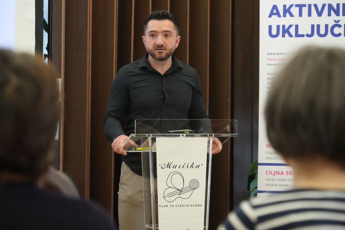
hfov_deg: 16.0
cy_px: 115
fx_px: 1227
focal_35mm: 128
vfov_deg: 10.7
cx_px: 172
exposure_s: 1/100
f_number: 6.3
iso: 12800
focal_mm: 128
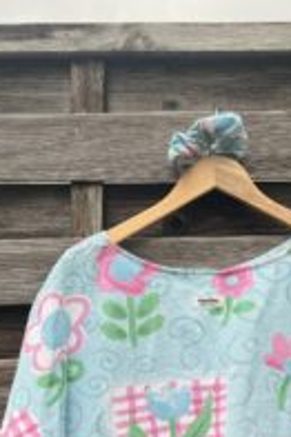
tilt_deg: -3.0
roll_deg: +0.2
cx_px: 211
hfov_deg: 24.4
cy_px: 406
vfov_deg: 34.0
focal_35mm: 55
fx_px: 668
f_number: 1.6
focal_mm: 5.1
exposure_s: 1/445
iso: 50
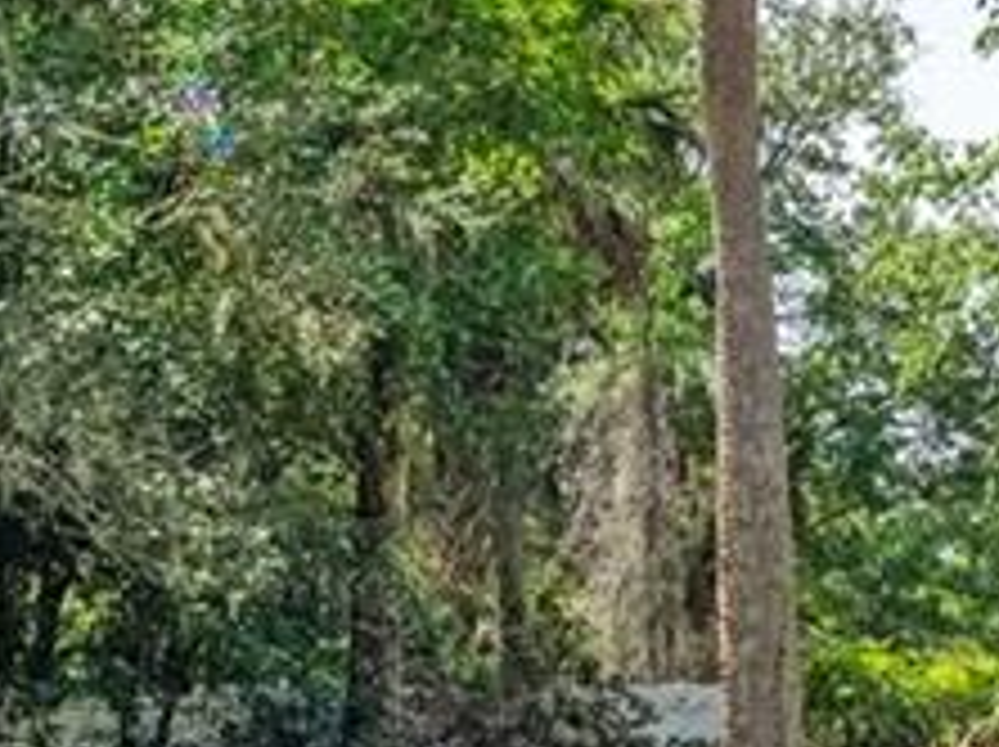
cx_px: 450
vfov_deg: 12.7
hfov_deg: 17.2
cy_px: 796
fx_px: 3300
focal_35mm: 114
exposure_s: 1/4000
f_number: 9
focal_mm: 11
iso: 250
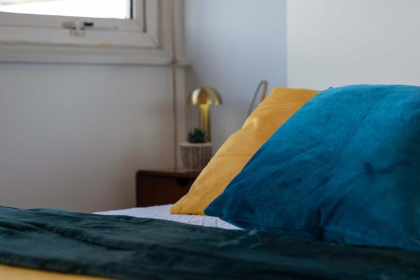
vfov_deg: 15.2
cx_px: 243
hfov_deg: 22.7
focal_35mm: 90
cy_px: 170
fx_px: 1047
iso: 200
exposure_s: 1/200
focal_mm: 62.5
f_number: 2.8
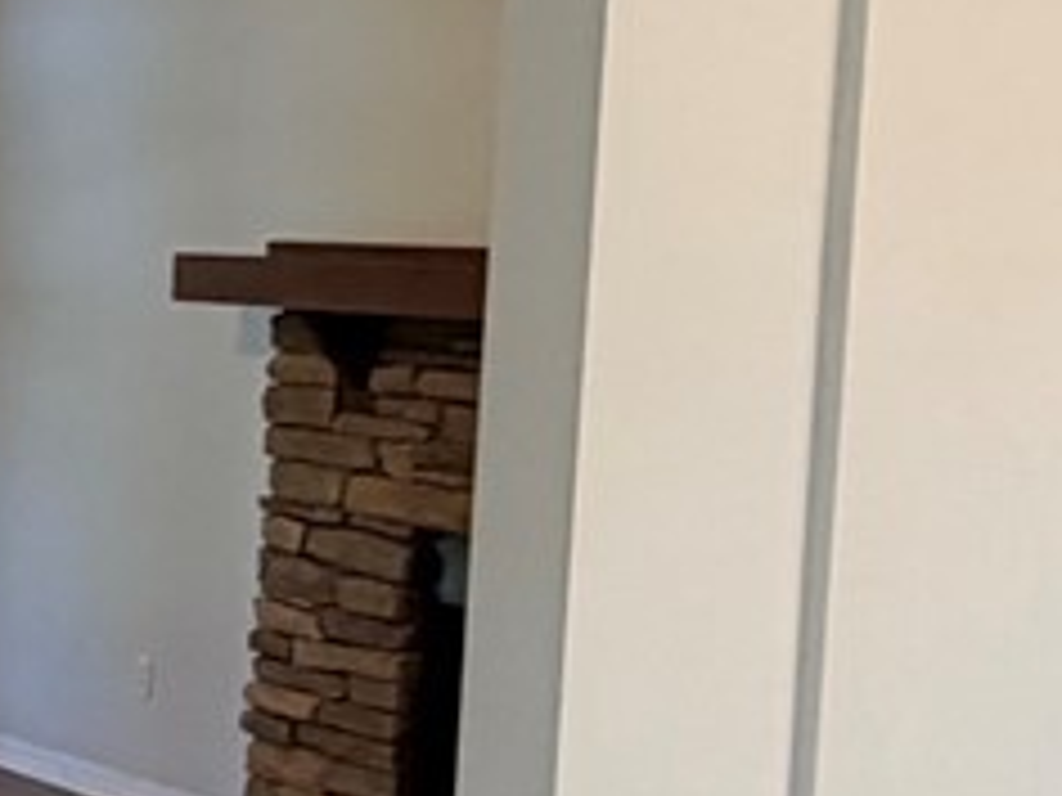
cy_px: 423
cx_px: -400
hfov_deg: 18.8
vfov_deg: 15.6
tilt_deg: -3.0
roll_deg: -3.2
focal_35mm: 95
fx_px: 2915
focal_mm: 2.22
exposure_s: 1/60
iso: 200
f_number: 2.2
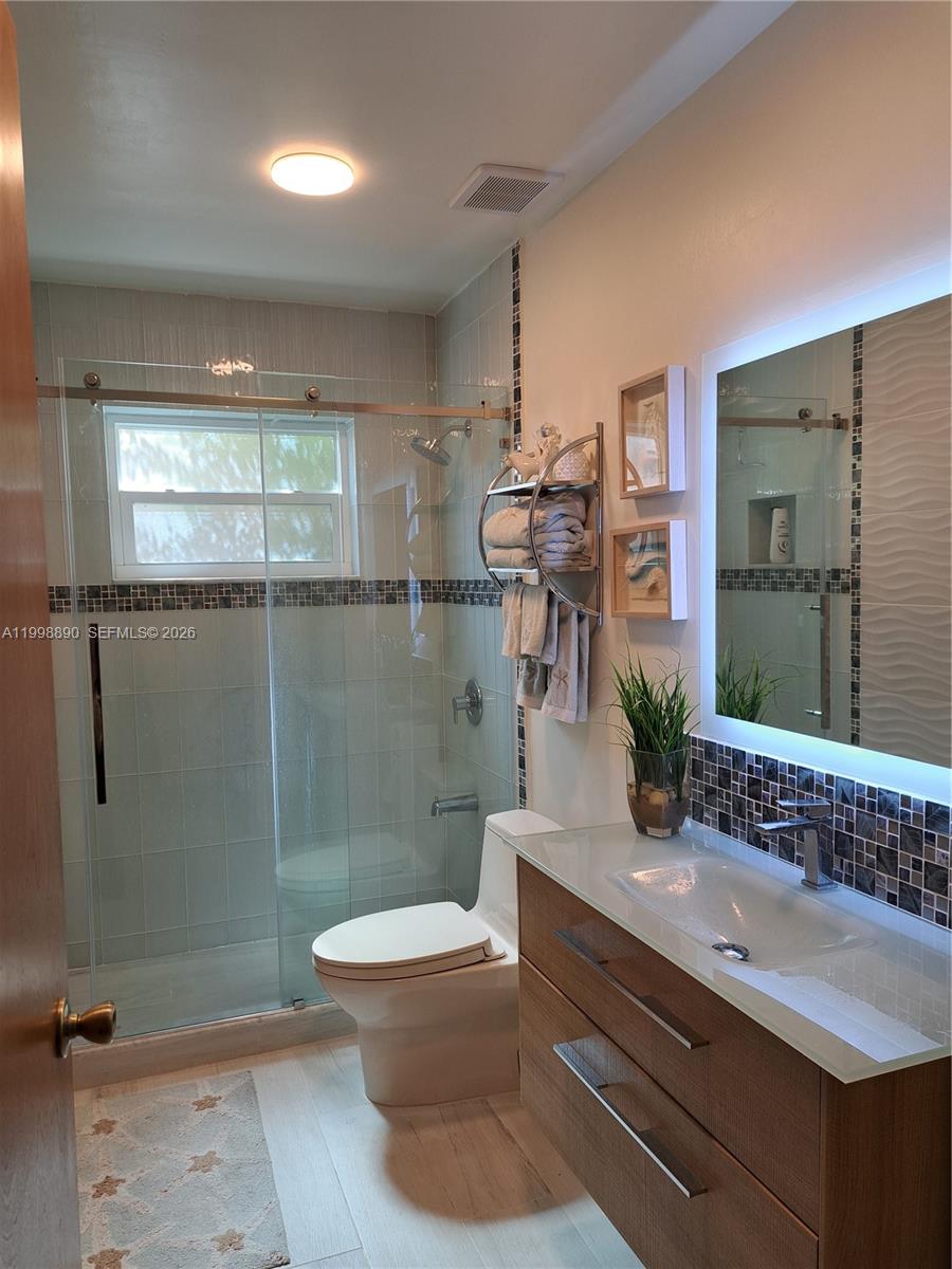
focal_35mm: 24
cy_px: 634
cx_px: 476
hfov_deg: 56.8
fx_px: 880
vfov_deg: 71.6
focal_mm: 5.23
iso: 50
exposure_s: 1/60
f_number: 1.8
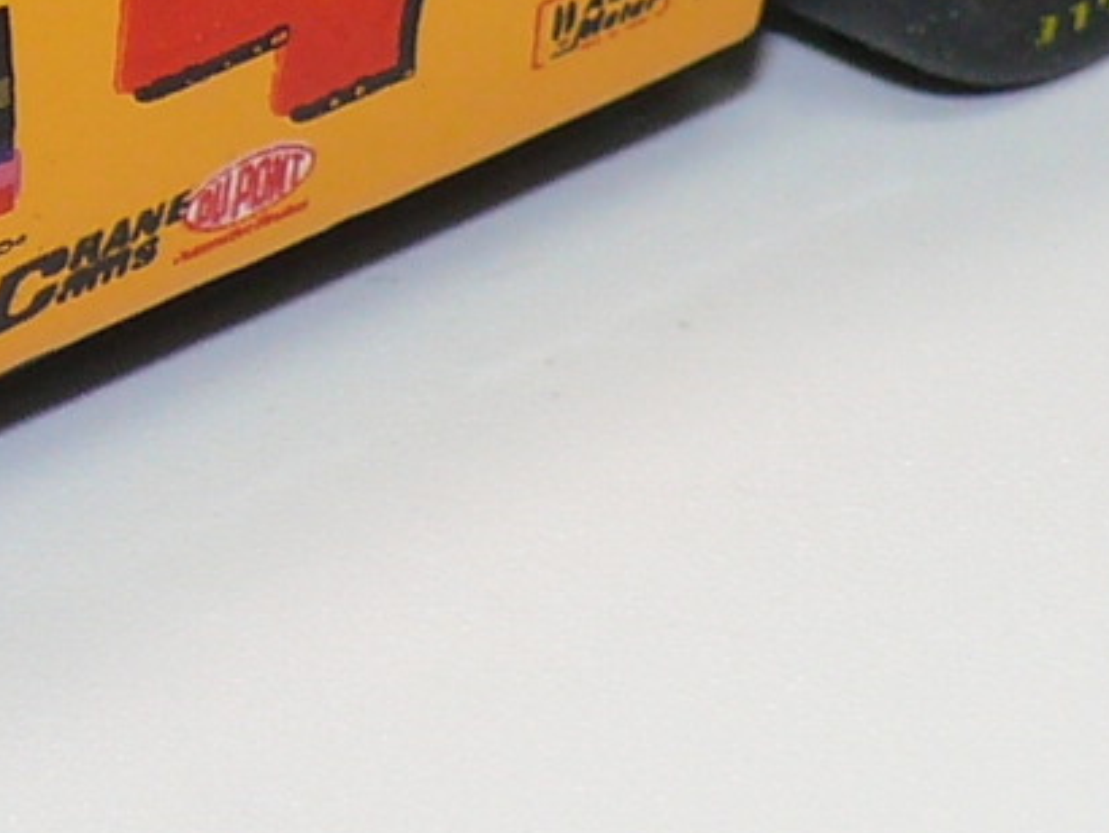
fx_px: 14008
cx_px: -241
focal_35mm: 437
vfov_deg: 3.4
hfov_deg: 4.5
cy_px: -403
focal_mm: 14.1
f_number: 4
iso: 100
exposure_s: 1/30
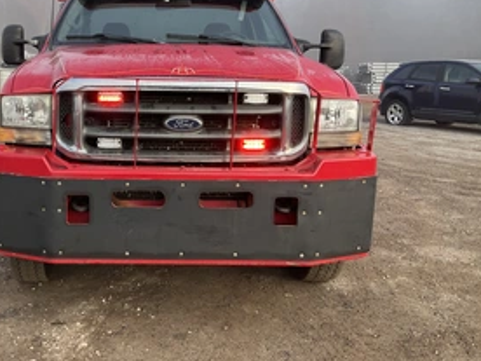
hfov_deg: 44.1
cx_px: 157
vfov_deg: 34.3
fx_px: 584
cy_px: 166
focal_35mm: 42
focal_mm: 3
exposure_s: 1/370
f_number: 1.8
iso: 25
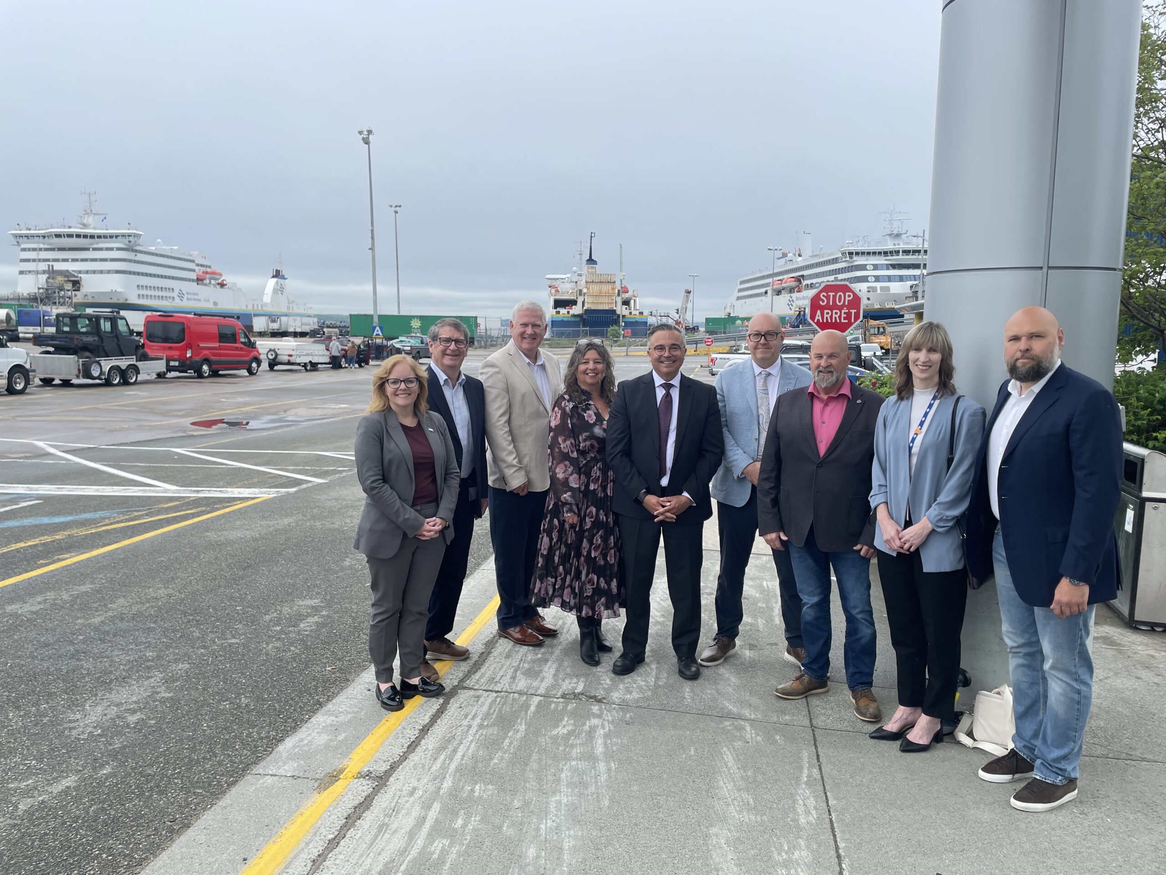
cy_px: 438
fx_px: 876
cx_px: 583
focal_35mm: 26
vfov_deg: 53.1
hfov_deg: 67.3
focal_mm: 4.2
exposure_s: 1/2174
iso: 32
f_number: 1.6
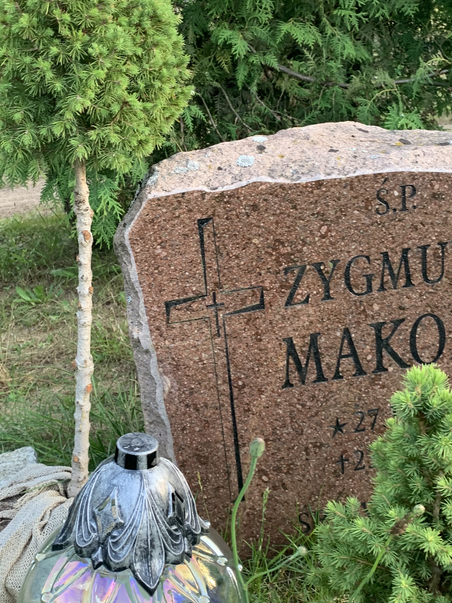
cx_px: 174
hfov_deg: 32.7
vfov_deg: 42.9
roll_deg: +3.9
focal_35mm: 44
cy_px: 273
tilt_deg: -19.1
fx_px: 766
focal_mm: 4.25
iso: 100
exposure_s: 1/86
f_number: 1.8
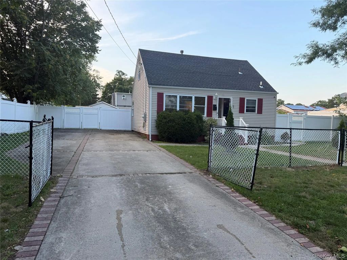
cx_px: 174
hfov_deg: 71.6
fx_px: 241
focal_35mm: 24
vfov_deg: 56.8
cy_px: 130
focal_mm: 6.76
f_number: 1.78
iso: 80
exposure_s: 1/253
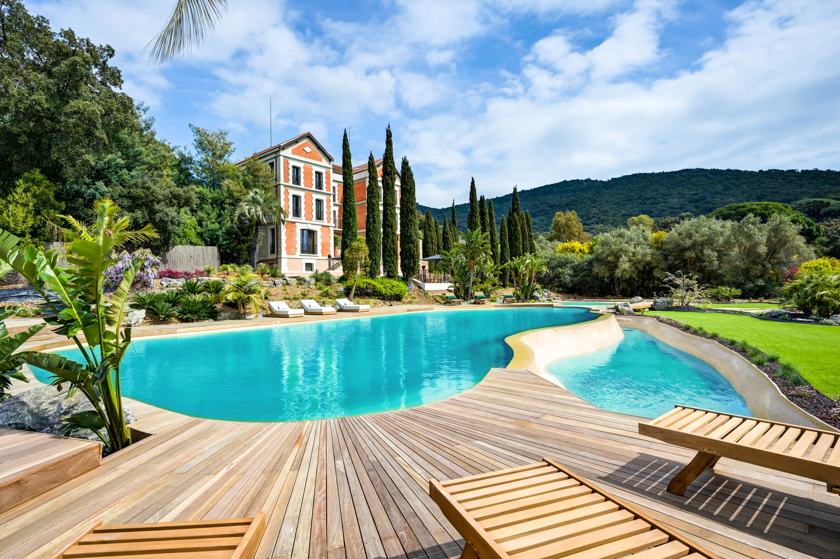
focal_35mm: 17
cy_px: 280
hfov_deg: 93.3
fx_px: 396
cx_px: 420
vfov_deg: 70.4
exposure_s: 1/320
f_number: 11
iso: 100
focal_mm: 17
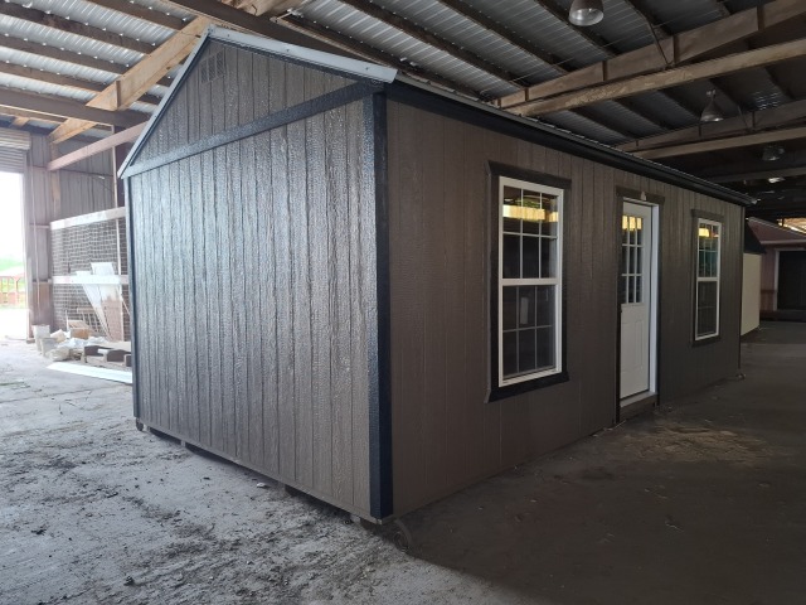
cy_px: 302
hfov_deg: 73.9
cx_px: 403
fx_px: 536
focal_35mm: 23
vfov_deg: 58.9
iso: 250
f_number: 1.8
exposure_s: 1/100
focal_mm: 5.54
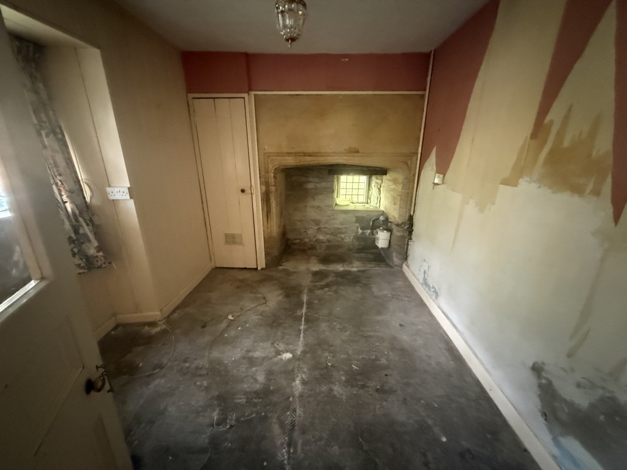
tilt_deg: -17.7
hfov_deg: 102.1
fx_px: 254
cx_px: 314
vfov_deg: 85.7
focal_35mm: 14
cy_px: 235
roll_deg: -1.0
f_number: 2.2
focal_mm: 2.22
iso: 1600
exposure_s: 1/33
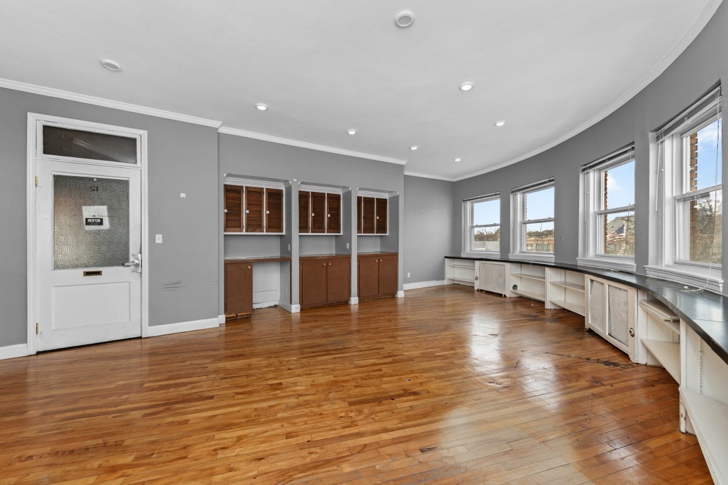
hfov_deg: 104.3
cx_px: 364
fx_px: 283
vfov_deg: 81.1
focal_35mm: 14
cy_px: 242
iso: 400
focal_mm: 14
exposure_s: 1/200
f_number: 5.6
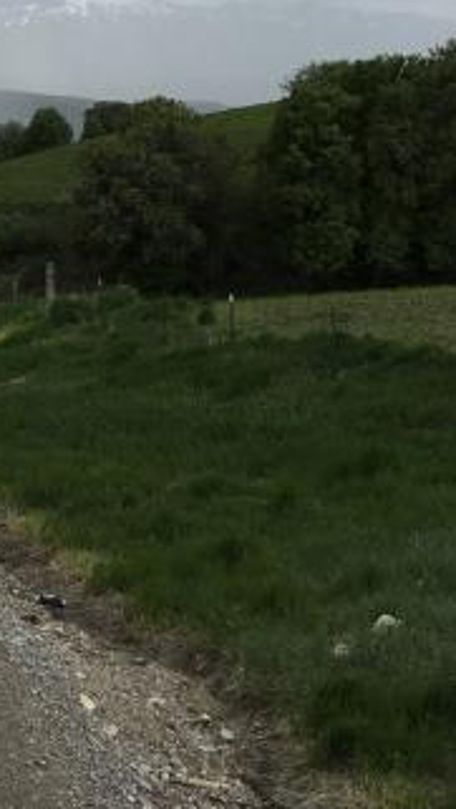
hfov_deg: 16.4
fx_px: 1352
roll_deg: -1.0
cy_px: 224
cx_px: -338
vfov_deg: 32.8
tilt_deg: -5.5
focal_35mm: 63
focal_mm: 4.15
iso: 25
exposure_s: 1/855
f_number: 2.2
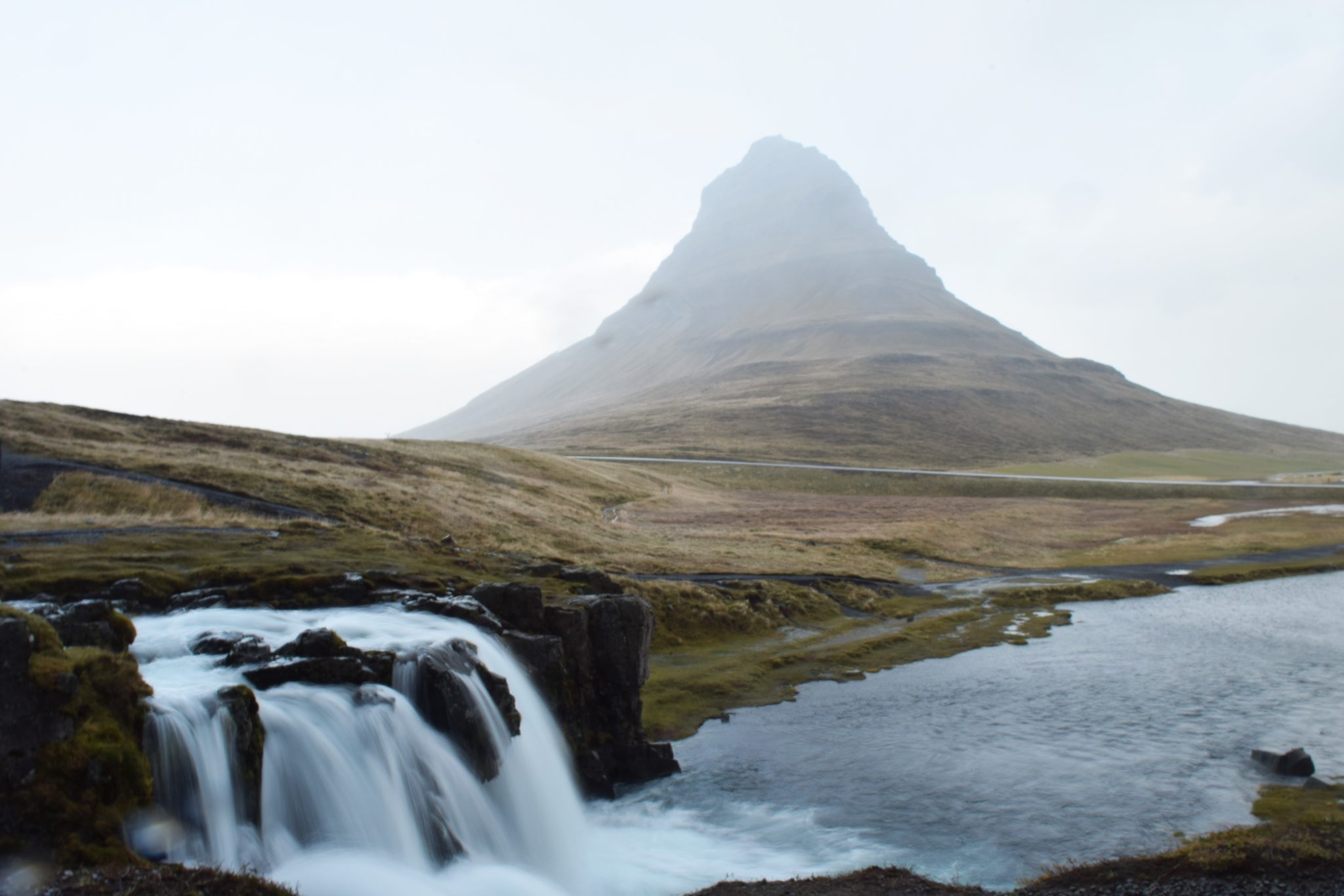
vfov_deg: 47.9
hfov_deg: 67.4
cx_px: 672
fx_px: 1008
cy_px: 448
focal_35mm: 27
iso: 100
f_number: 22
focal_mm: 18
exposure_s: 1/2.5
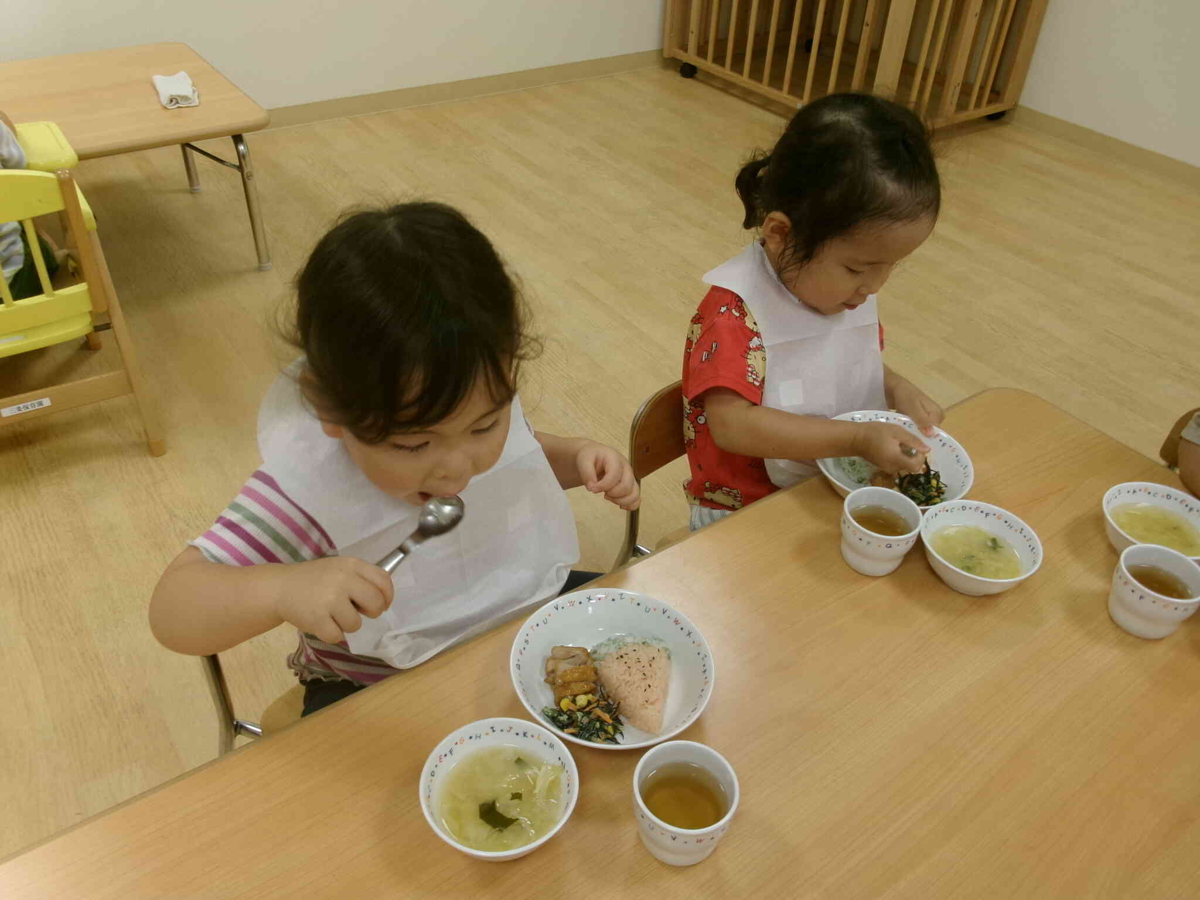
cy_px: 450
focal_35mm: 28
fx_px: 971
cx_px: 600
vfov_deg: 49.7
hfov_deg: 63.4
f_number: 3.9
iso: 100
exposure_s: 1/56
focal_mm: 5.1
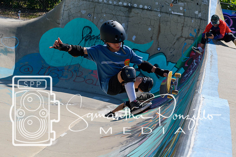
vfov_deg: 13.0
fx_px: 688
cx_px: 118
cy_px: 78
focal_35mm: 105
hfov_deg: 19.5
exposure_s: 1/1000
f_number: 8
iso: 200
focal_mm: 70
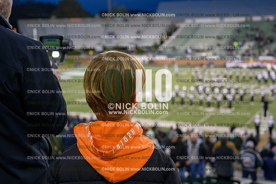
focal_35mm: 47
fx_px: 360
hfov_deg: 41.9
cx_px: 138
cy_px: 92
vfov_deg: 28.7
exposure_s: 1/320
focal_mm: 47
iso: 2000
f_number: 4
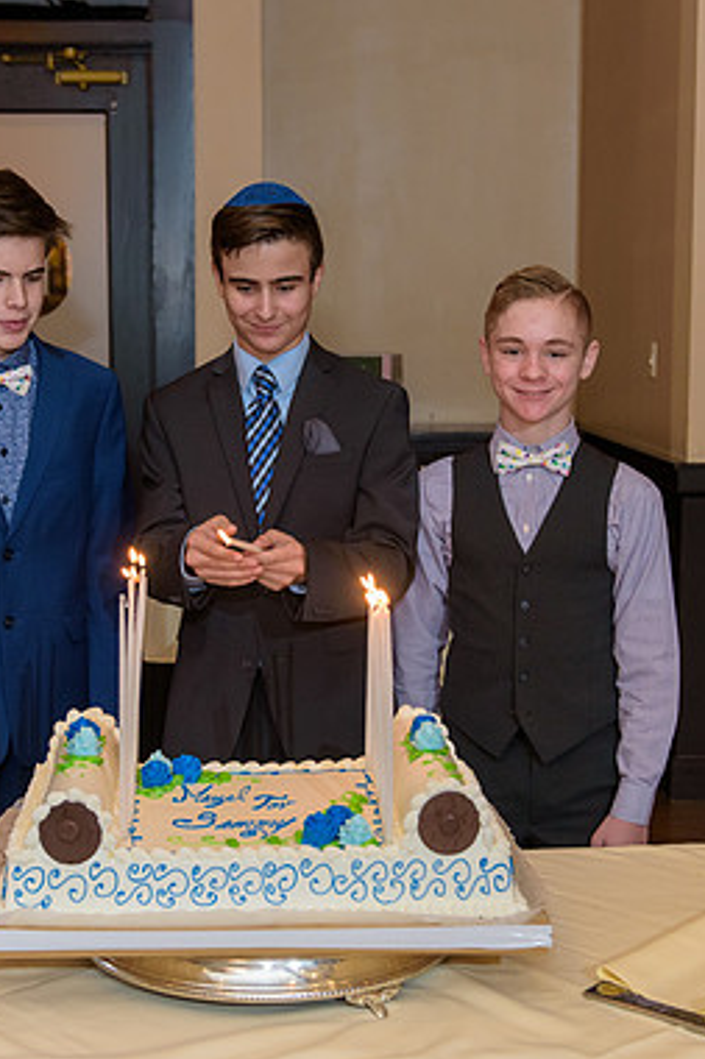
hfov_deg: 23.4
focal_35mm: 58
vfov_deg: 34.5
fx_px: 1705
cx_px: 323
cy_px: 536
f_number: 3.2
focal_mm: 38
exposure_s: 1/160
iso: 1600
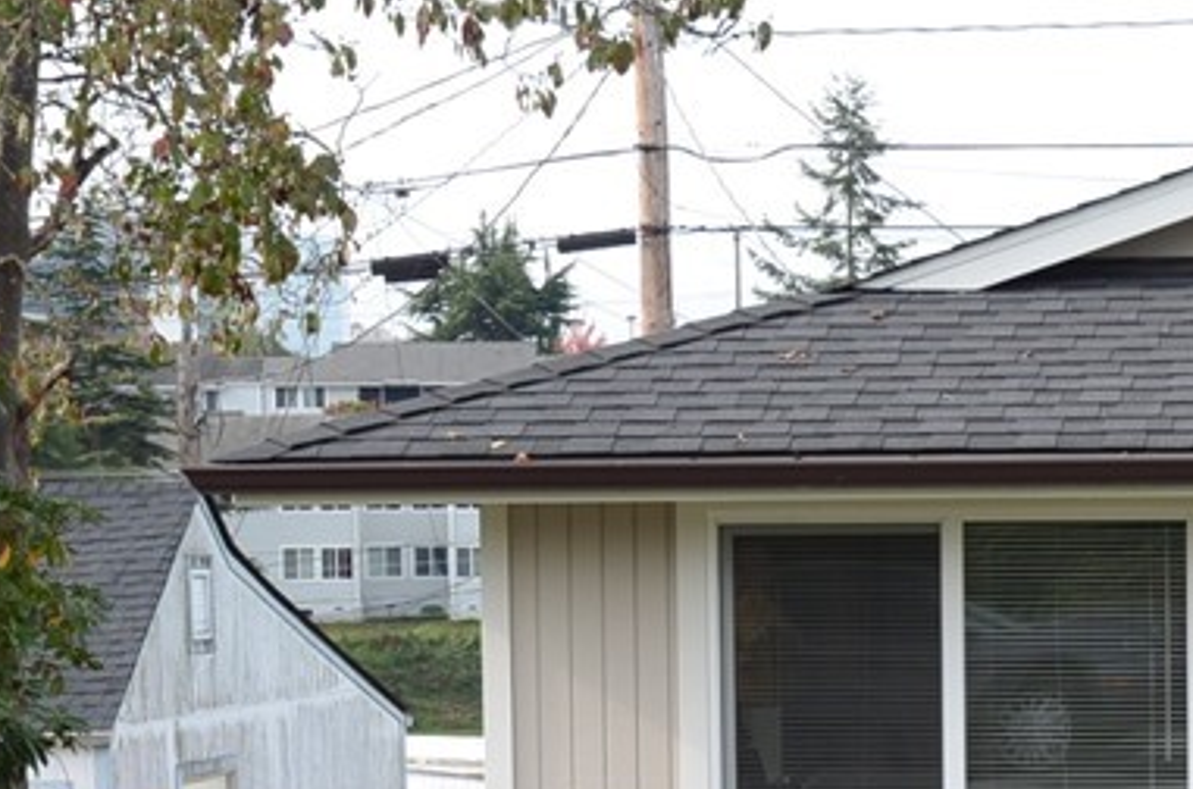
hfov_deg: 12.5
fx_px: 5388
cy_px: 903
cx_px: 1254
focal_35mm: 163
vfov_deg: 8.3
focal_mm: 38
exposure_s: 1/250
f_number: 5.6
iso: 200
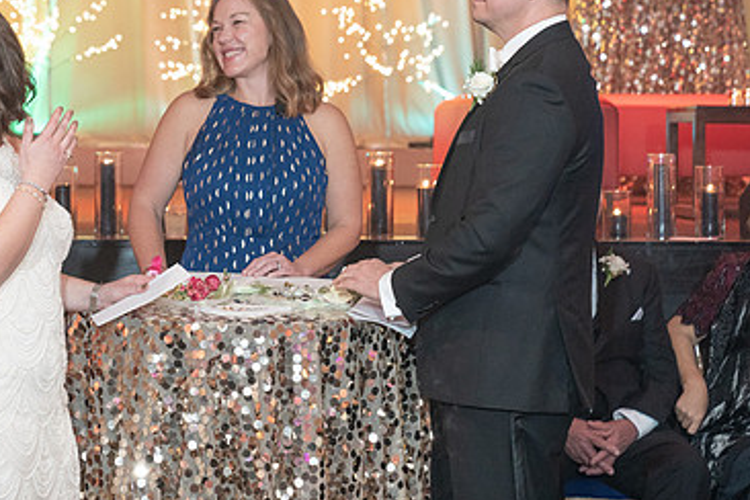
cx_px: 258
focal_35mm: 112
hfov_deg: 18.2
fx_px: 2333
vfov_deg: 12.2
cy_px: 149
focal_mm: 70
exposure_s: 1/125
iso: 4000
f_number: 4
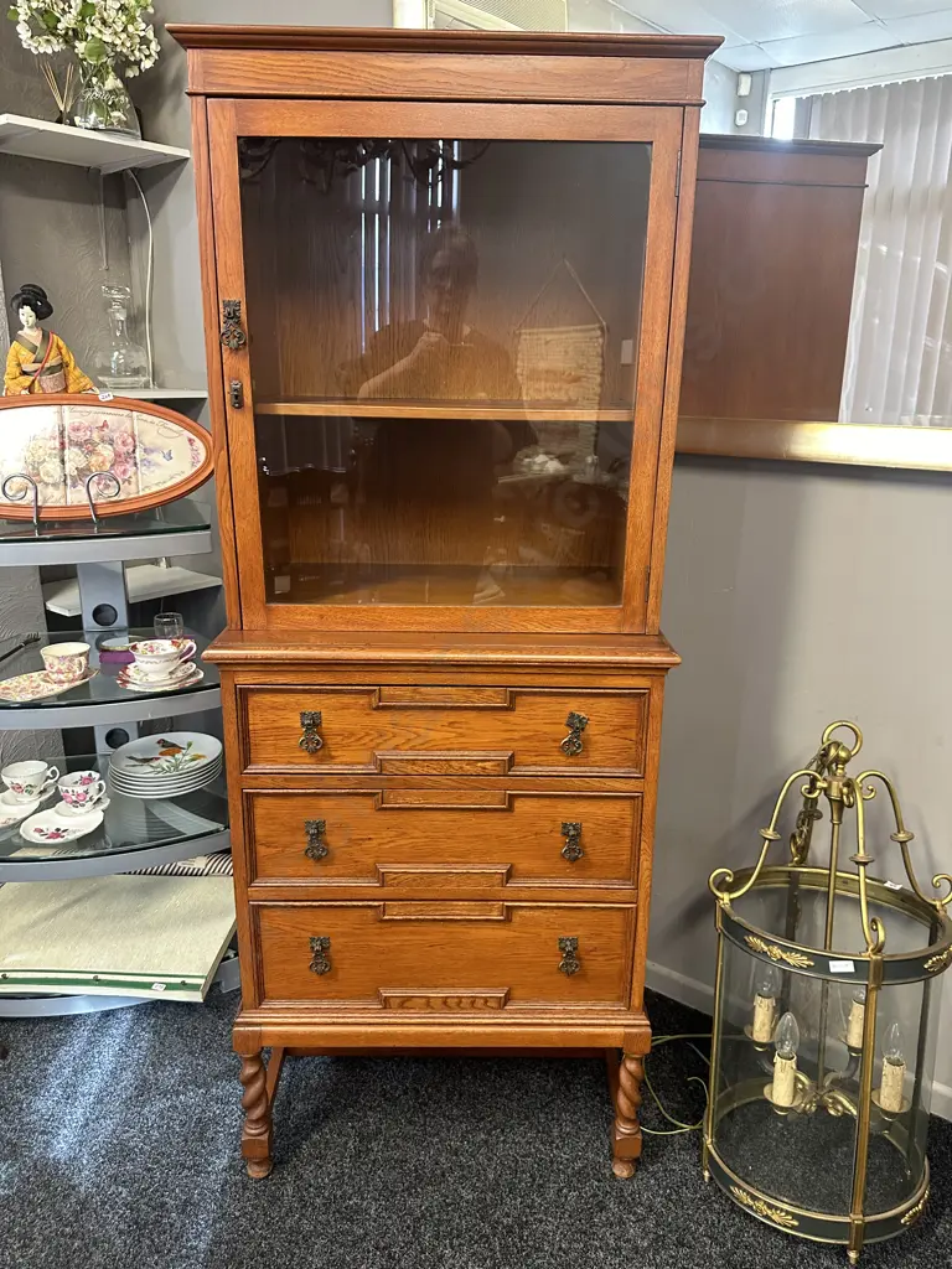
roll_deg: +0.0
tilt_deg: -16.7
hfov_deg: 56.8
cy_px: 634
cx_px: 476
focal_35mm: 24
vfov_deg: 71.6
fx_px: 880
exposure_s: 1/50
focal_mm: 6.86
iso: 400
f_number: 1.78
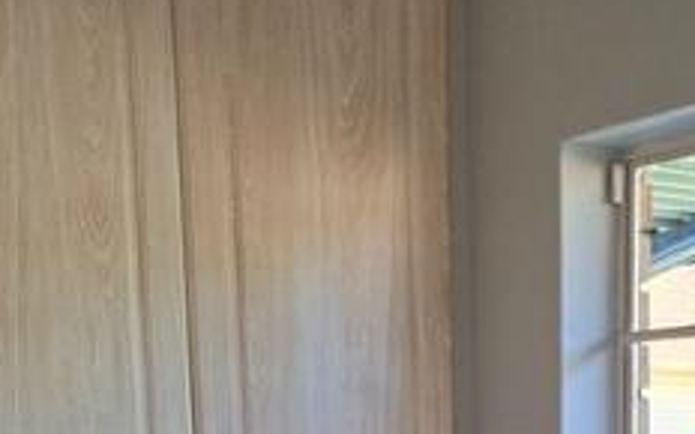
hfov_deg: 24.2
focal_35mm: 84
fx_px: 1591
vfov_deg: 13.6
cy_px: 832
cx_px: 581
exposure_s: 1/100
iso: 125
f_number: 1.8
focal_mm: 5.54
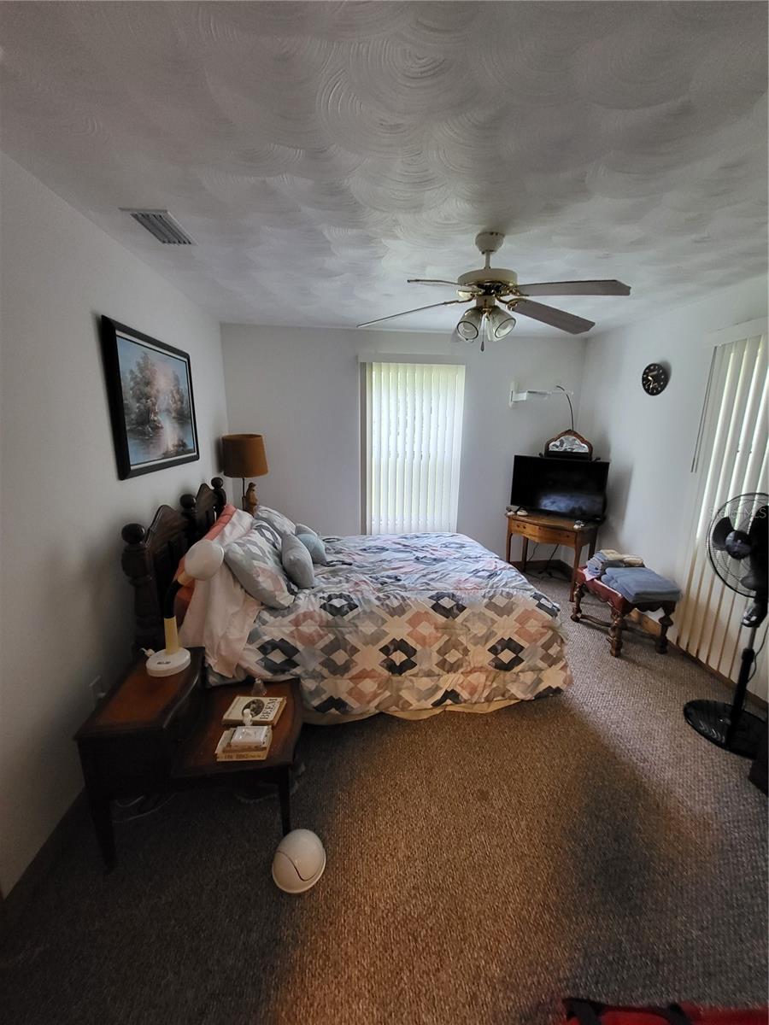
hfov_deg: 89.9
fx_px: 385
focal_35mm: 13
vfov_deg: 106.2
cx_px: 384
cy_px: 512
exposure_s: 1/33.3
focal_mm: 1.74
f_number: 2.2
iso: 320
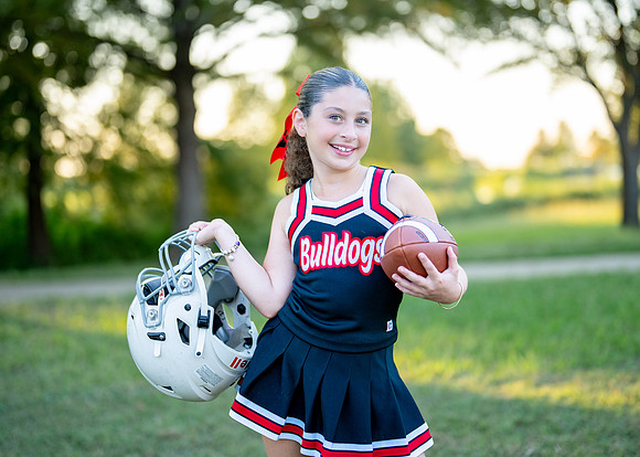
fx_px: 1107
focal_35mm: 61
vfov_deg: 23.3
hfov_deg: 32.2
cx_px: 335
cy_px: 213
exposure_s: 1/1000
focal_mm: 50
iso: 200
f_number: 1.2
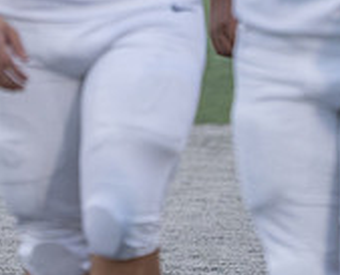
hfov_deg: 1.8
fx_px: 10752
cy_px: -136
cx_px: -211
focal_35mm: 1063
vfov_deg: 1.5
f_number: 5.6
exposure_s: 1/500
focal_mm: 285
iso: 2500
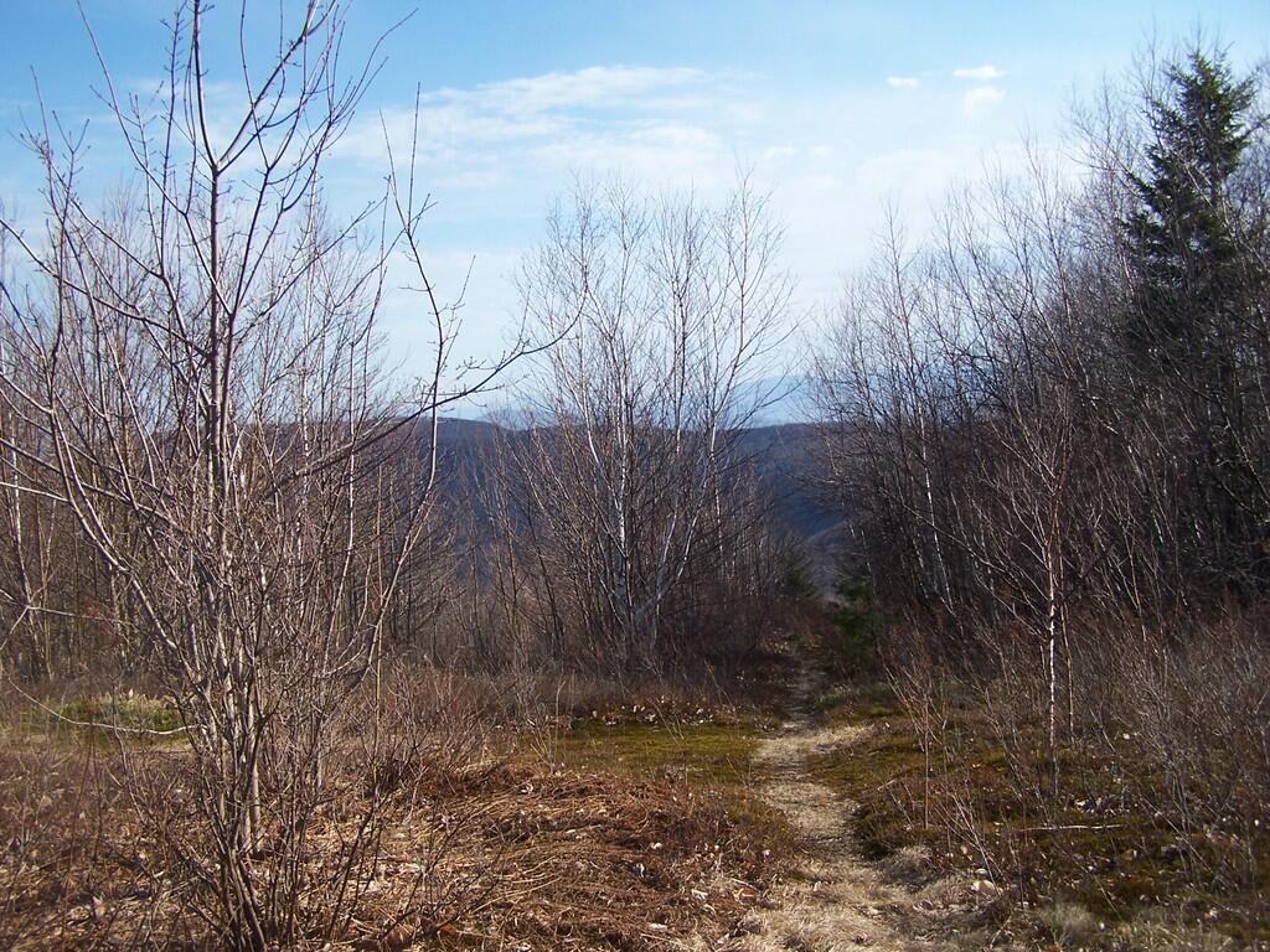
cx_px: 635
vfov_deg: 37.7
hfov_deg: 49.0
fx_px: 1394
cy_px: 476
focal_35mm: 38
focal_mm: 6.3
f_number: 2.8
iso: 80
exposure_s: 1/1000
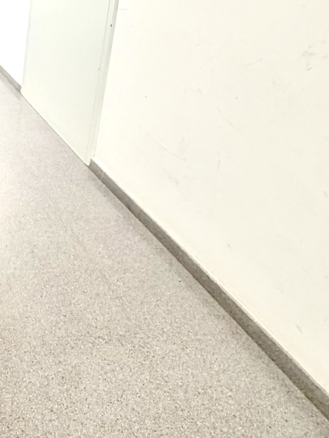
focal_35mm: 43
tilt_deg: -19.2
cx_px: -108
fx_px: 545
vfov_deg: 42.7
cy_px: 118
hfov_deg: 27.5
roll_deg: -1.9
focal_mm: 2.22
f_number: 2.2
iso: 250
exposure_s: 1/100
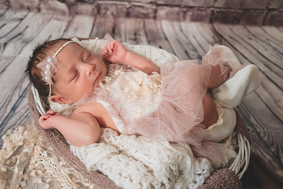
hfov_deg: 45.4
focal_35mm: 43
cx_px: 141
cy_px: 95
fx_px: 338
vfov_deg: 31.1
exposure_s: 1/125
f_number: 4
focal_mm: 40
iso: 8000
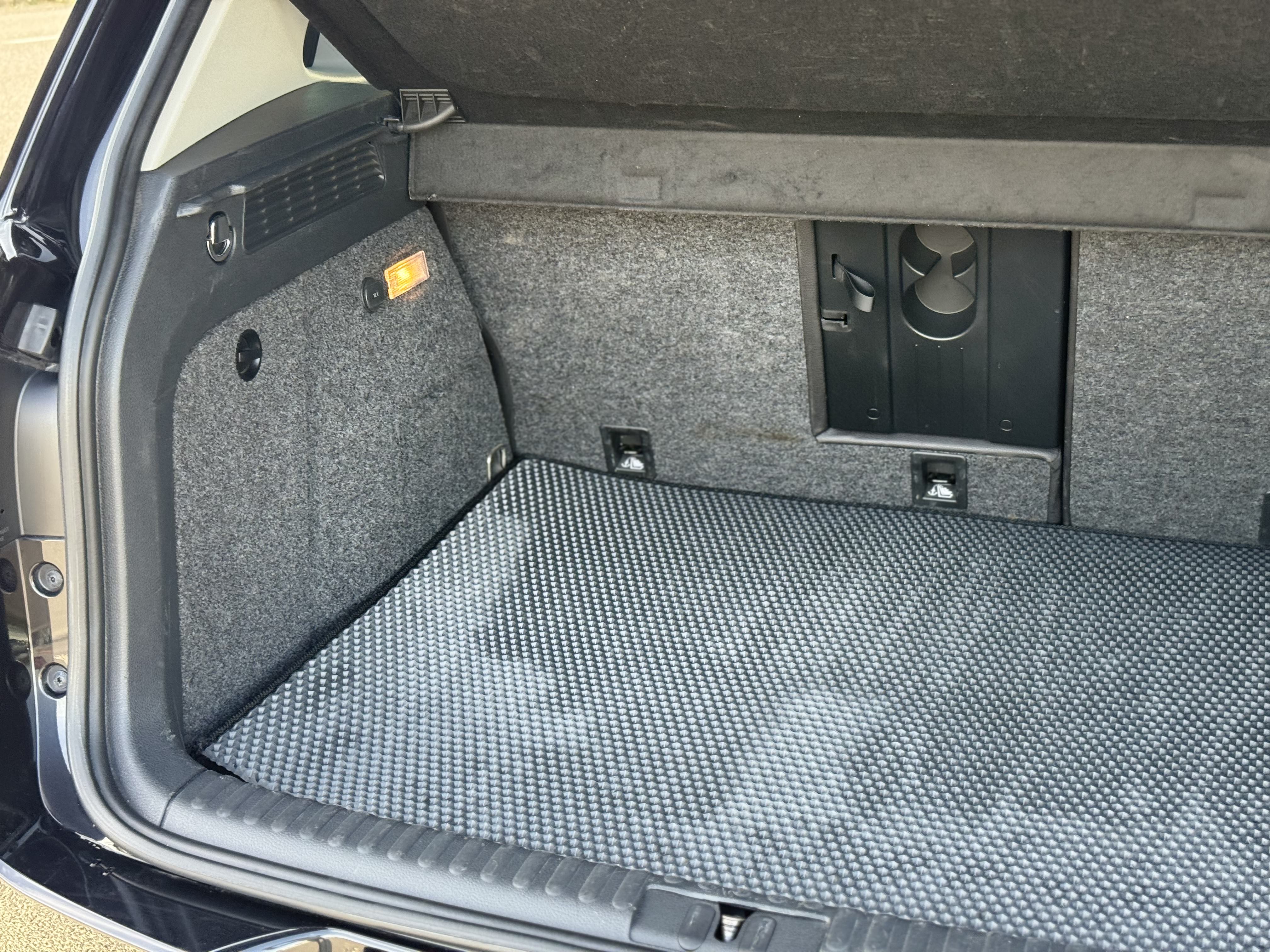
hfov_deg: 39.7
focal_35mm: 48
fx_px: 1761
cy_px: 476
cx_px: 635
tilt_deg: -17.6
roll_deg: +3.9
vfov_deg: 30.3
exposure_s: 1/170
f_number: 1.78
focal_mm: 6.76
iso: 100
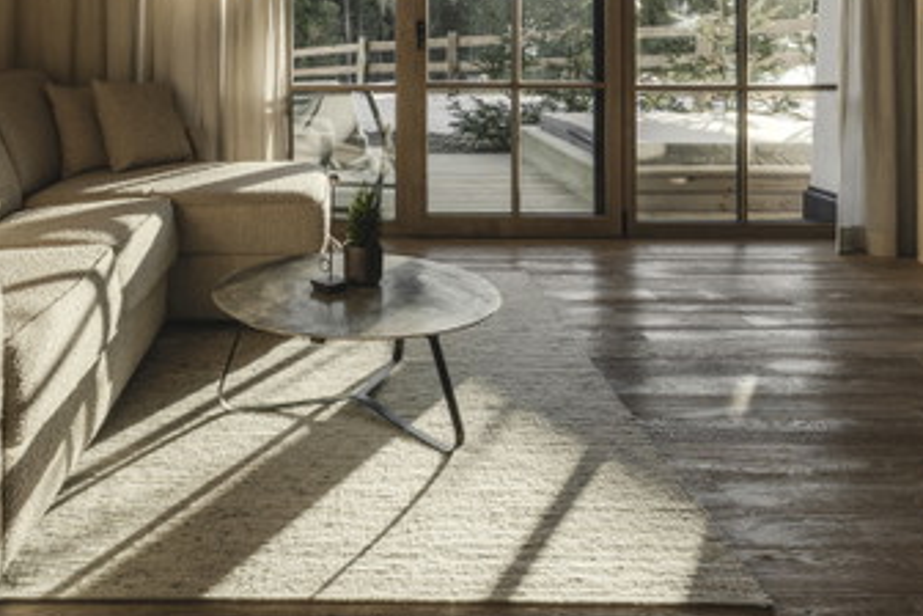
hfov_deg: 58.4
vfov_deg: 38.9
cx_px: 390
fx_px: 820
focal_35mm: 32
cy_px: 91
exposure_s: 1/60
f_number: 10
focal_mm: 14
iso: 100
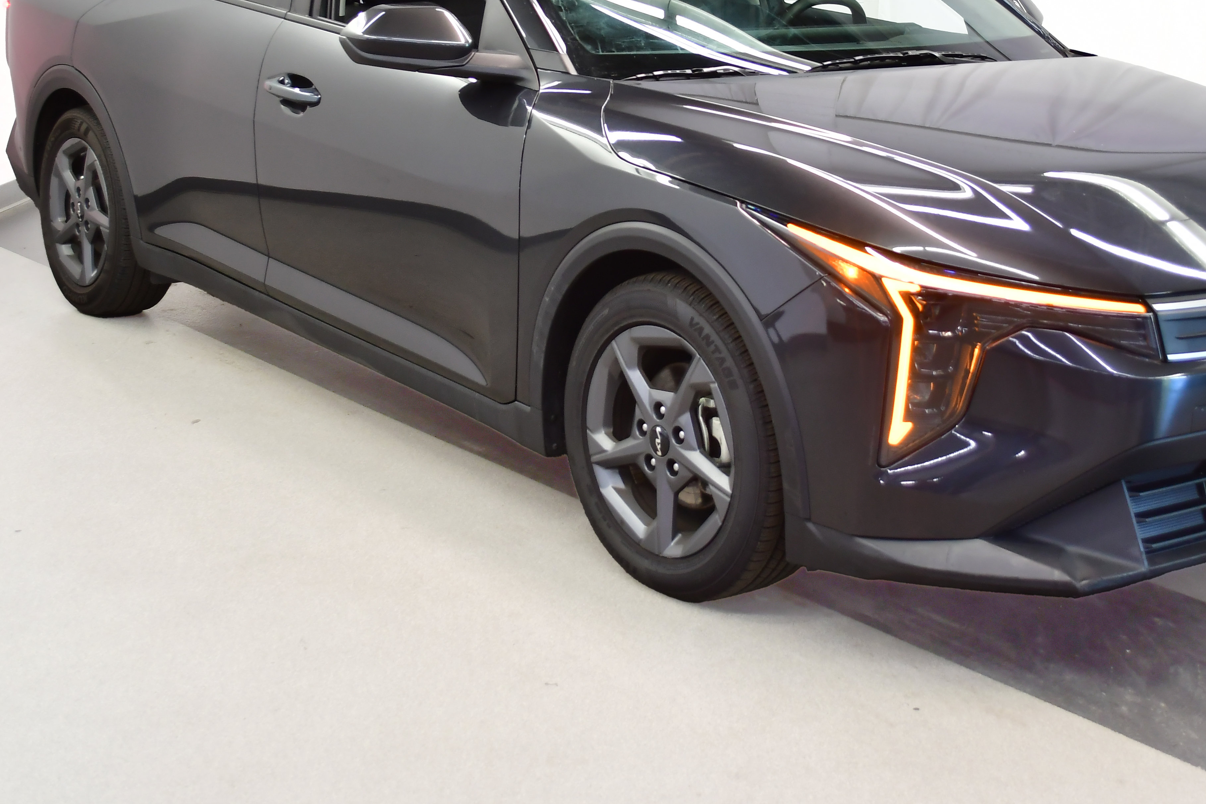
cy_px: 203
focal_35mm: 55
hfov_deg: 36.2
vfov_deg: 24.4
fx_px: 1842
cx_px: 696
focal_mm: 24
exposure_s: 1/40
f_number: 4
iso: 450
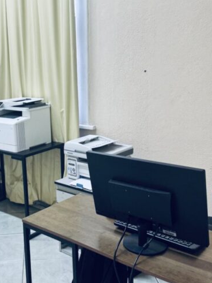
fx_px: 383
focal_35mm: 47
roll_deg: +3.5
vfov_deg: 40.4
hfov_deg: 30.2
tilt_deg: -12.2
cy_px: 137
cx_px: 44
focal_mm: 6.76
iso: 200
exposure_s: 1/60
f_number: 1.78
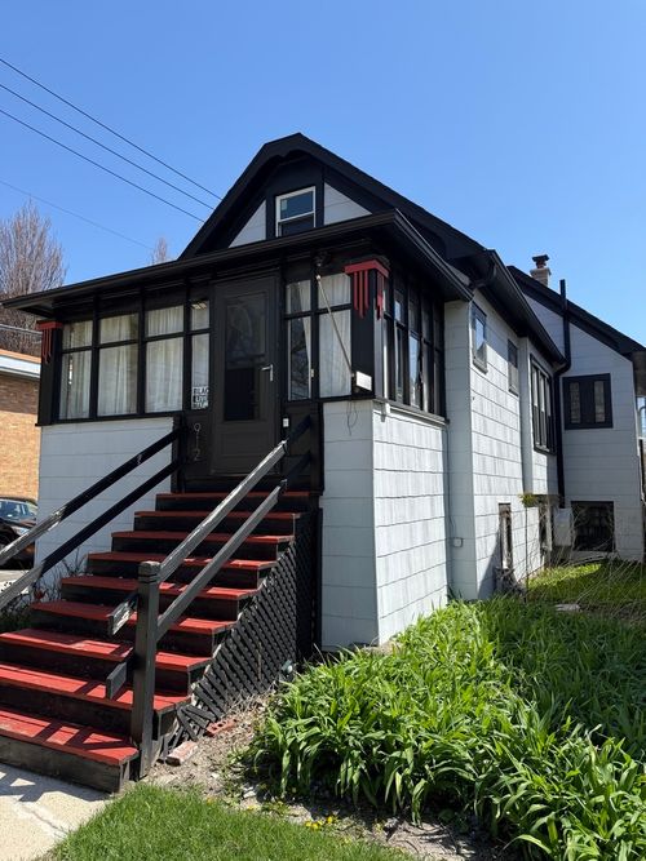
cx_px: 323
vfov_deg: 71.6
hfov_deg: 56.8
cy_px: 430
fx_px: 597
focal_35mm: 24
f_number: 1.78
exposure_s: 1/2907
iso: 80
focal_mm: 6.76
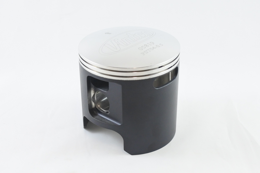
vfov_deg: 31.2
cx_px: 130
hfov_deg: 45.4
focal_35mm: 43
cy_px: 86
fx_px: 311
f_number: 4.5
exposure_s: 1/125
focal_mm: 16.1
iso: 640
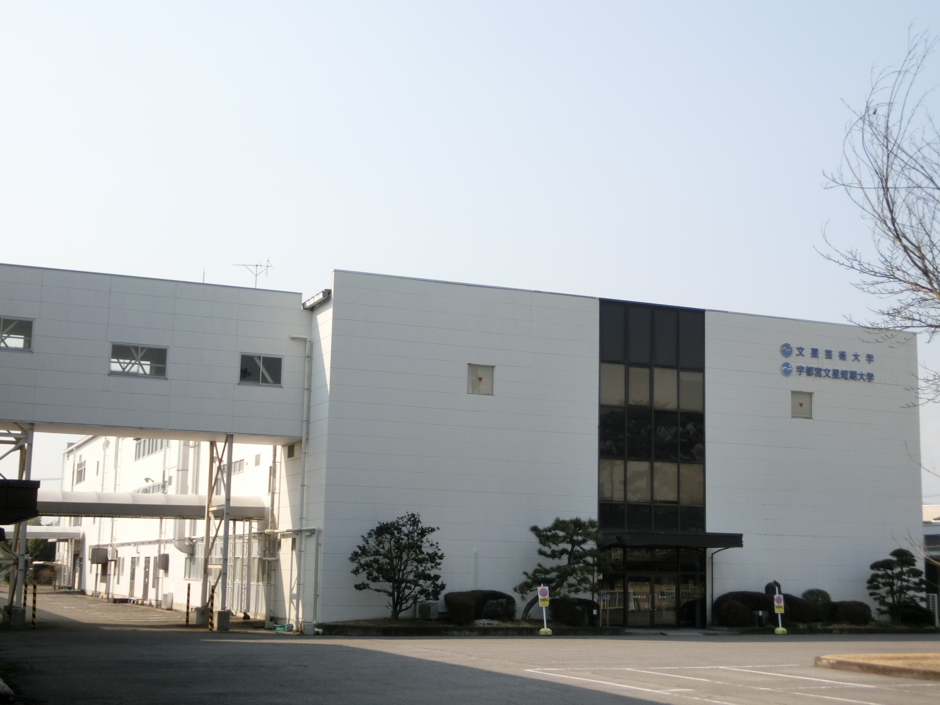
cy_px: 352
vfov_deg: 29.1
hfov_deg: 38.2
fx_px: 1358
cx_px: 470
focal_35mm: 50
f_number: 4.3
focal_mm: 9.16
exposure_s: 1/640
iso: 80
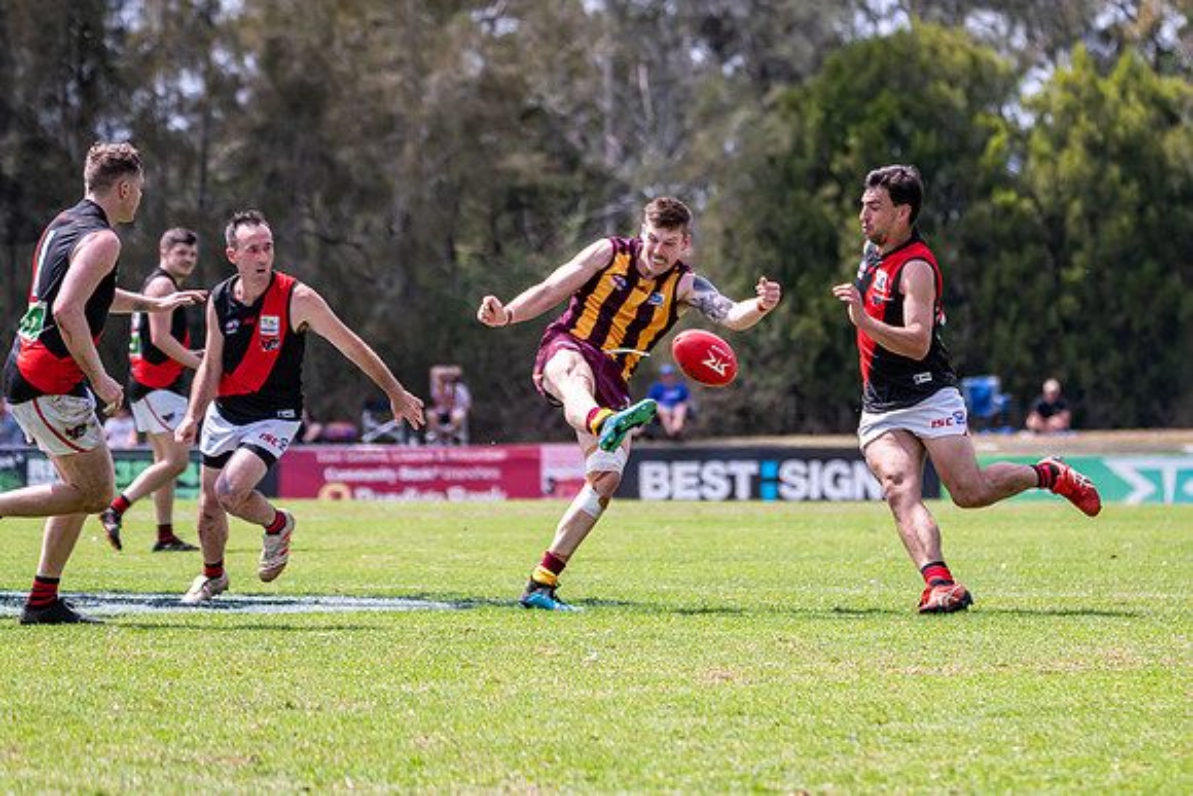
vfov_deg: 4.8
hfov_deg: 7.2
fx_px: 9498
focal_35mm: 287
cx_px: 812
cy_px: 431
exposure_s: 1/2500
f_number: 6.3
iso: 800
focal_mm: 210
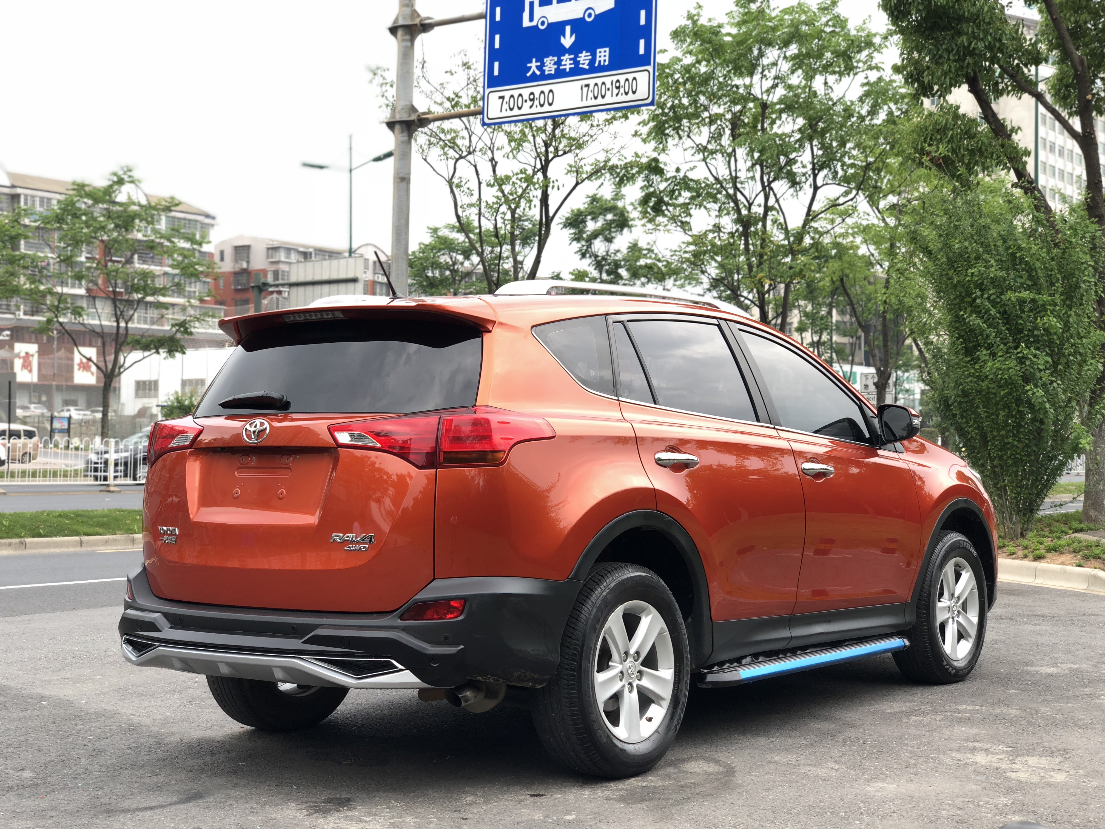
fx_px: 1660
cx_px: 552
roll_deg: -0.5
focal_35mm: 52
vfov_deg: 28.0
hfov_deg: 36.8
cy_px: 414
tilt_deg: -0.5
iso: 16
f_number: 2.4
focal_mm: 6
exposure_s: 1/50
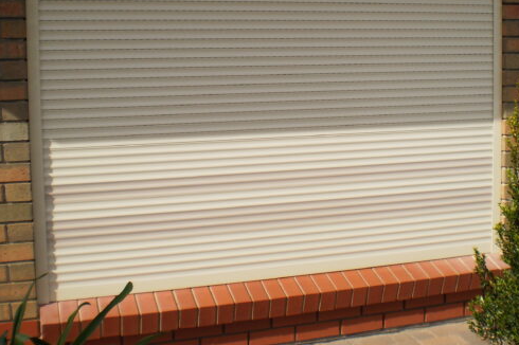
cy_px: 110
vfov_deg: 26.3
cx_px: 300
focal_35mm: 51
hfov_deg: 38.8
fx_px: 735
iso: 64
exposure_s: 1/640
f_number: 4.6
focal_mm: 6.3
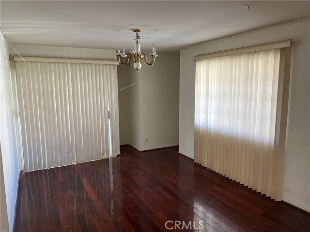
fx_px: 233
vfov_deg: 53.1
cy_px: 116
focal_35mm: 26
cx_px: 155
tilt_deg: -7.9
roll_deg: +0.4
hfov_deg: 67.3
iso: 80
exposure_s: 1/121
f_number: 1.5
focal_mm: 5.7
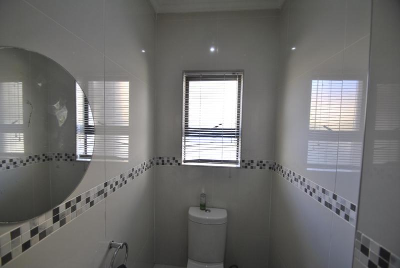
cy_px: 134
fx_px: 167
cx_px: 200
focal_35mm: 15
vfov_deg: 77.4
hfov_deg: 100.3
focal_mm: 10
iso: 200
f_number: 4
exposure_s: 1/60
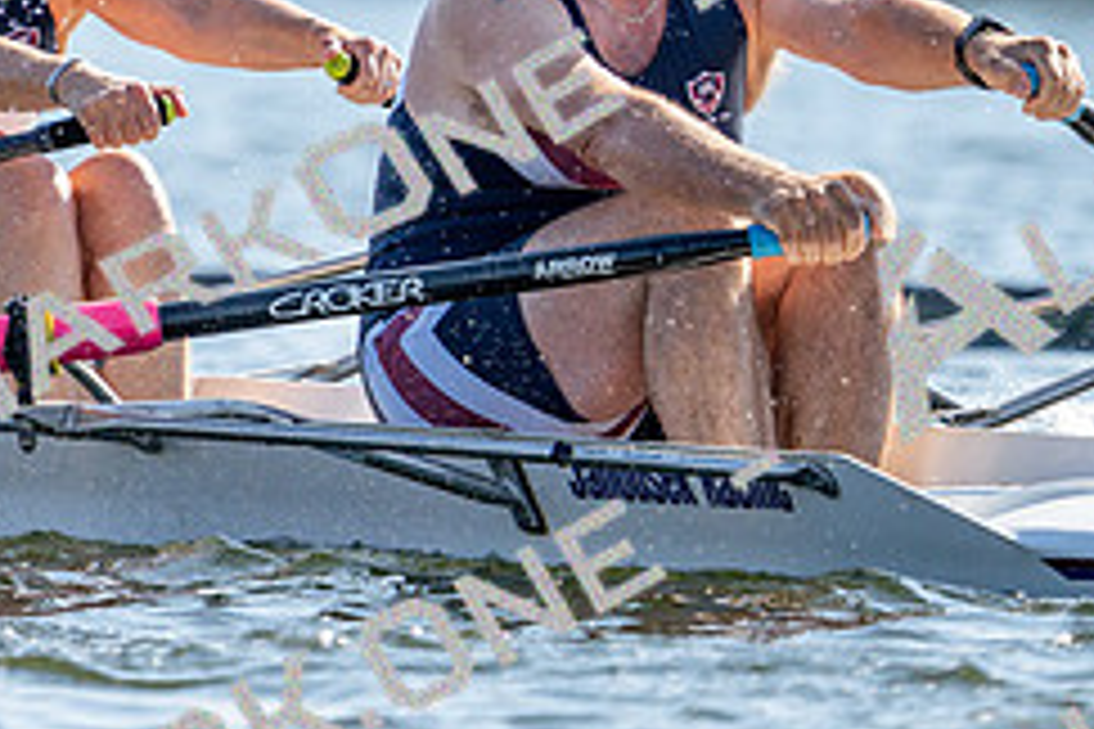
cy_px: 16
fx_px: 33091
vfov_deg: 1.3
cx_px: 491
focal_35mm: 1089
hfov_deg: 1.9
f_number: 6.3
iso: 500
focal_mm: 456
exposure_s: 1/1600
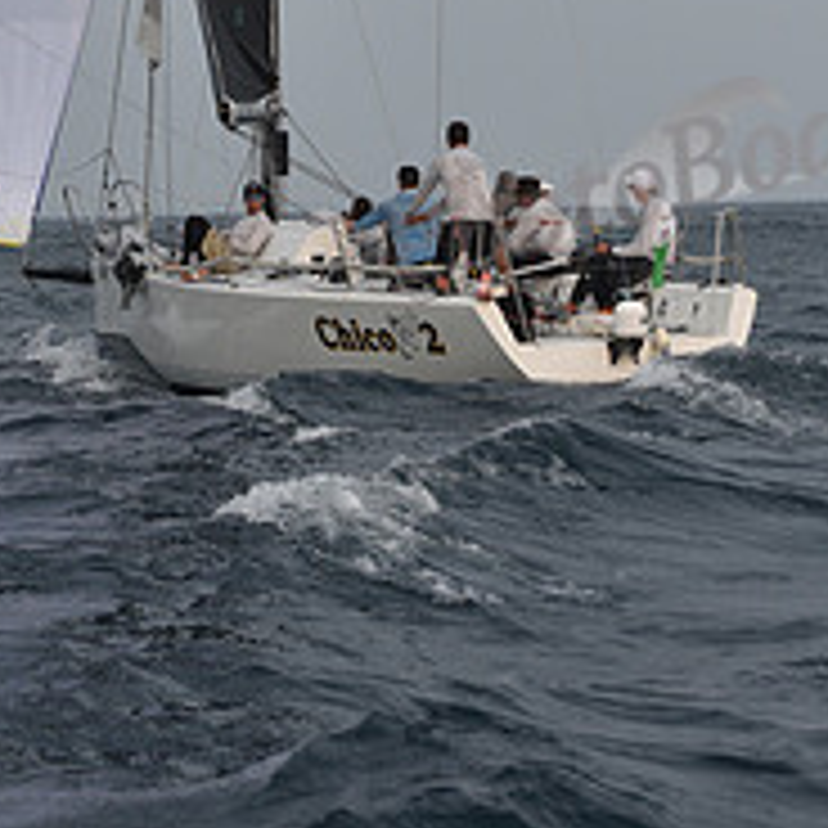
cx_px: 151
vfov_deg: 9.0
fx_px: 5088
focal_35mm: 188
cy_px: -454
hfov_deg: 9.3
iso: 250
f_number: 7.1
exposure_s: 1/1000
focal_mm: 70
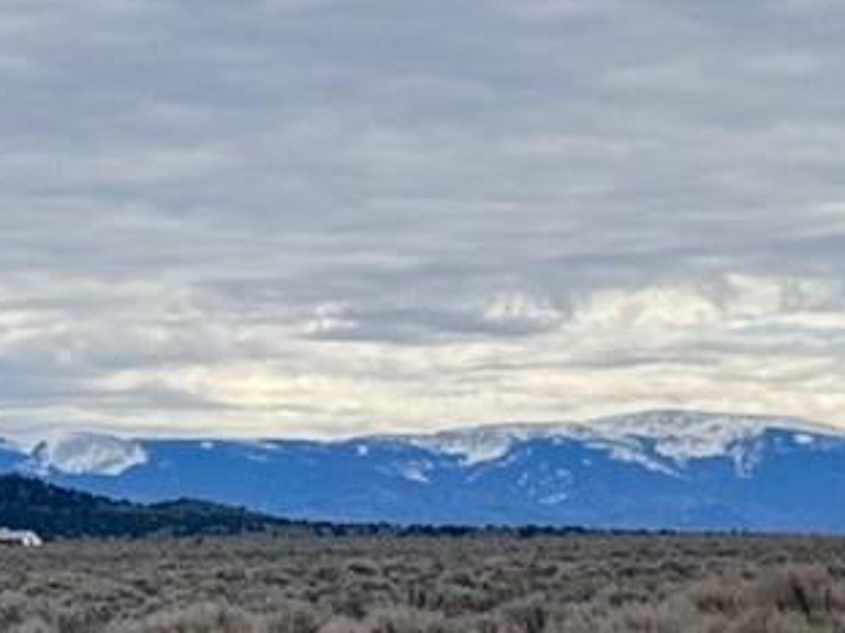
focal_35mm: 247
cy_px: 959
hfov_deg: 7.8
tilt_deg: -4.5
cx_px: 1397
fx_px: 6027
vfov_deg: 5.9
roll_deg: +1.3
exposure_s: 1/5376
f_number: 1.78
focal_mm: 6.76
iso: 64
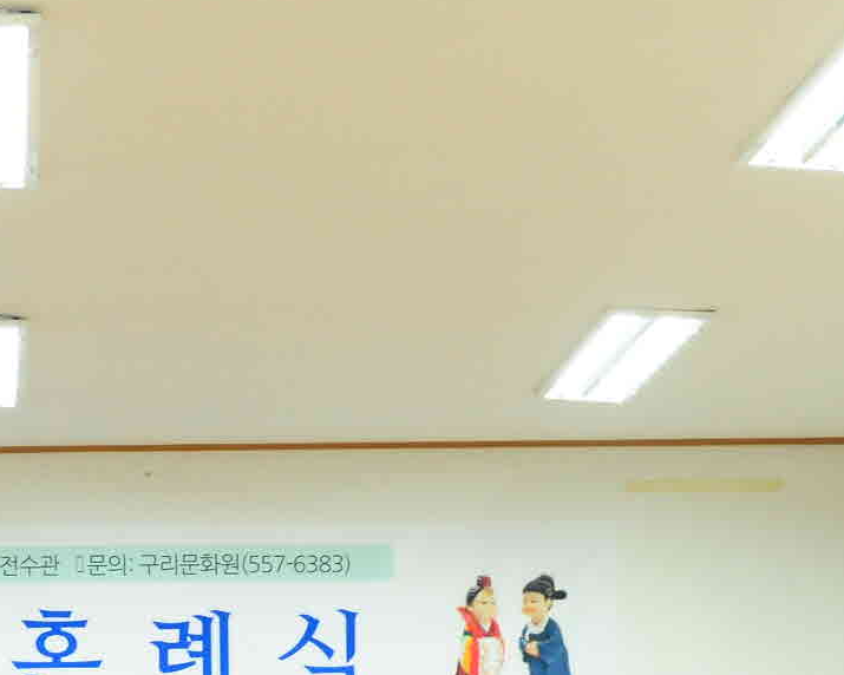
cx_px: -17
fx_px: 3172
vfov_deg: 11.5
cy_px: 1077
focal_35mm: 127
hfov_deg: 14.9
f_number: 4.5
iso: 1600
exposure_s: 1/60
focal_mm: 32
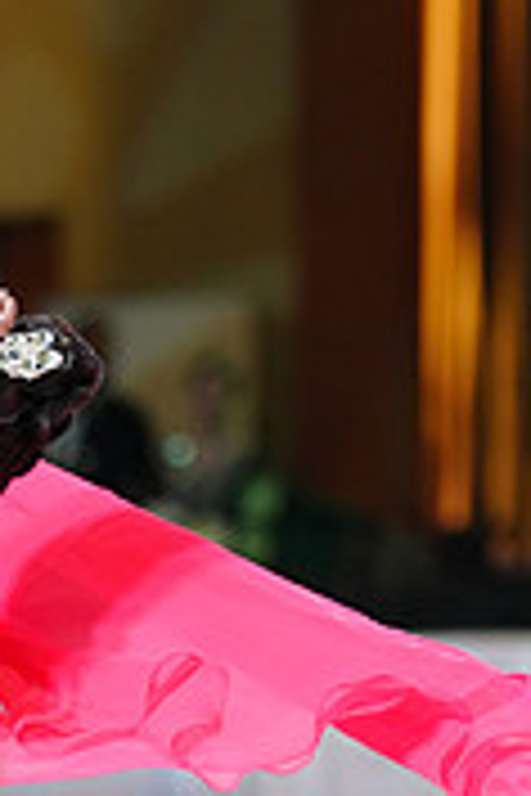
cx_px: -218
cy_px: 962
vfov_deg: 5.0
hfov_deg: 3.4
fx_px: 9048
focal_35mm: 409
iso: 2000
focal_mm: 125
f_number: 2.8
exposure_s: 1/400
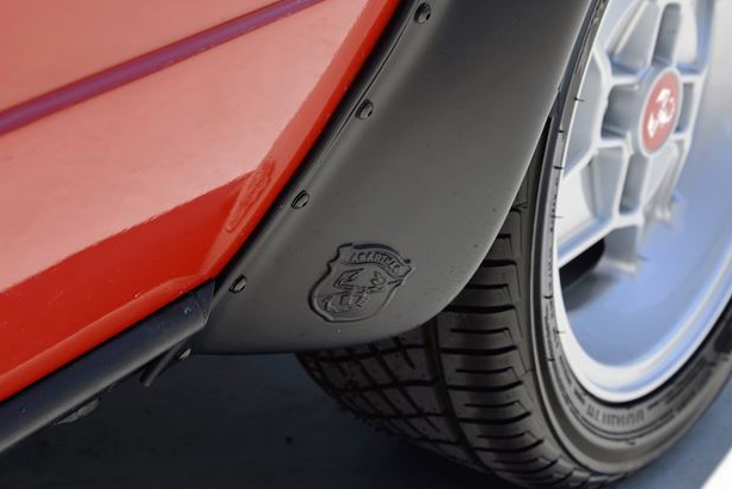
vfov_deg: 15.8
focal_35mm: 86
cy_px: 121
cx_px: 359
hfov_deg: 23.6
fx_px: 1749
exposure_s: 1/250
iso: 125
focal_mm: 55
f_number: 8
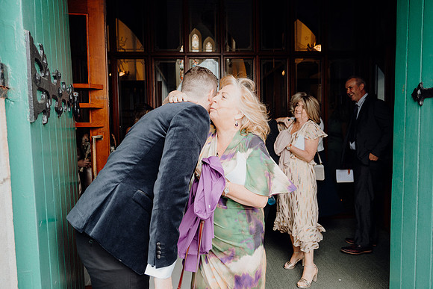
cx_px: 216
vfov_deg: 51.3
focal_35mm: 25
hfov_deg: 71.5
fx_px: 301
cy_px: 144
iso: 400
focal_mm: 25
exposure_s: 1/200
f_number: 3.5
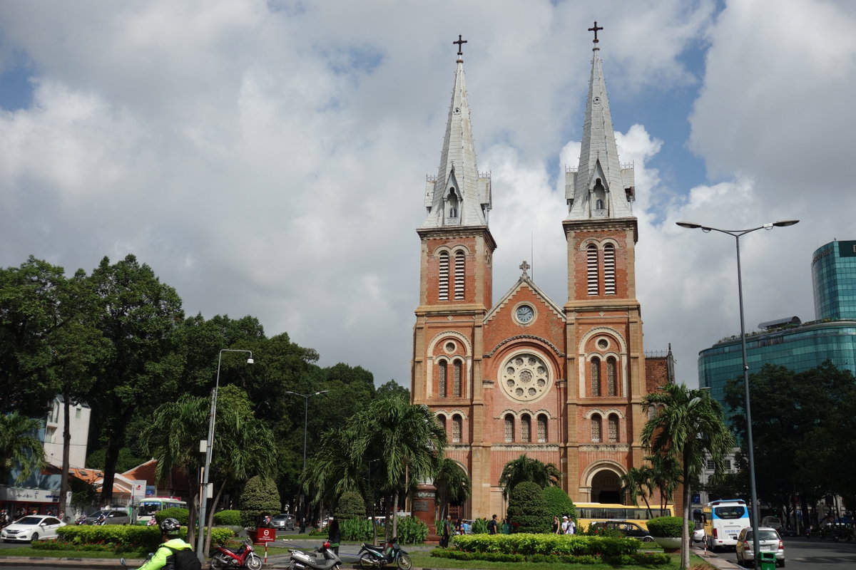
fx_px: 927
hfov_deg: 49.6
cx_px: 428
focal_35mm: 39
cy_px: 285
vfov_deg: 34.2
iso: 125
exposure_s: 1/1000
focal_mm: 14.4
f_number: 5.6
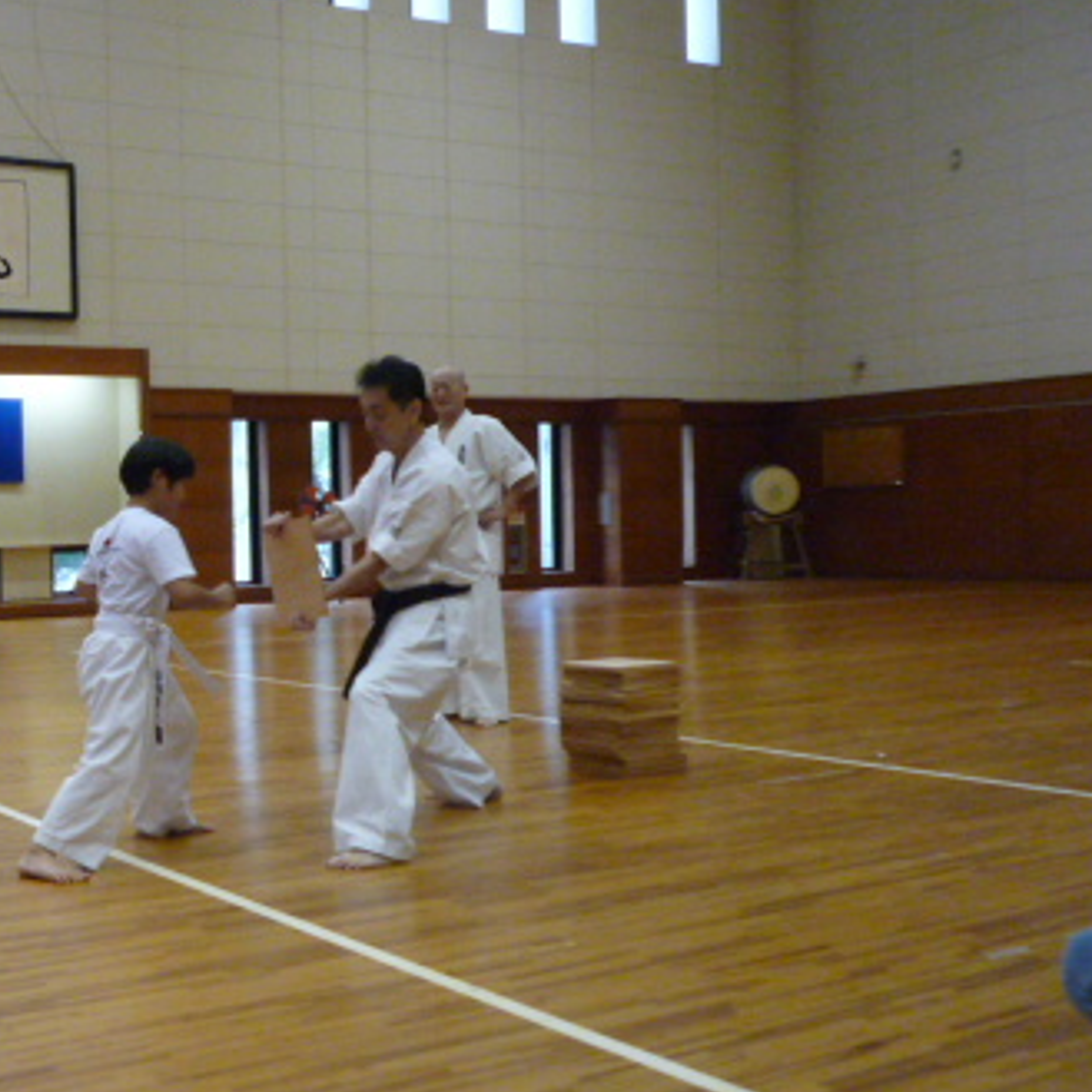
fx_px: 1535
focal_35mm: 43
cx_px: 126
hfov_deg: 36.9
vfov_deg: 39.2
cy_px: 568
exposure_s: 1/80
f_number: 2.8
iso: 400
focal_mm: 4.4
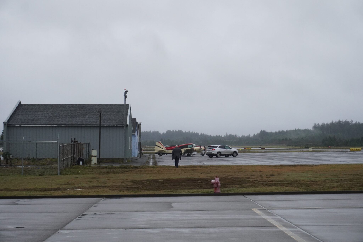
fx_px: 756
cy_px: 121
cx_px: 182
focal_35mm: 75
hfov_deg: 27.0
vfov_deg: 18.2
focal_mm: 50
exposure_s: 1/2000
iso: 1250
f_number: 5.6
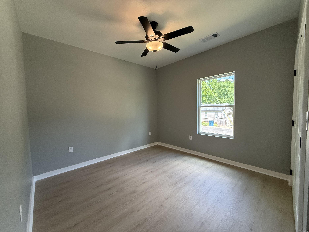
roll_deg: +1.3
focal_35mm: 14
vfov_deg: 85.7
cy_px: 116
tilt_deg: -1.9
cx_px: 154
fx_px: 125
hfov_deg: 102.1
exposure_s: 1/120
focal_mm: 2.22
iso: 160
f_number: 2.2
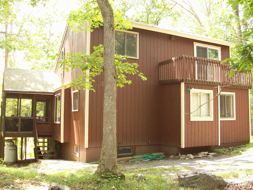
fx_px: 263
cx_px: 126
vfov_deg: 39.7
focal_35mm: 36
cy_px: 95
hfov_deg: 51.4
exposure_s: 1/75.7
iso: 200
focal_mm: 6
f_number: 2.7
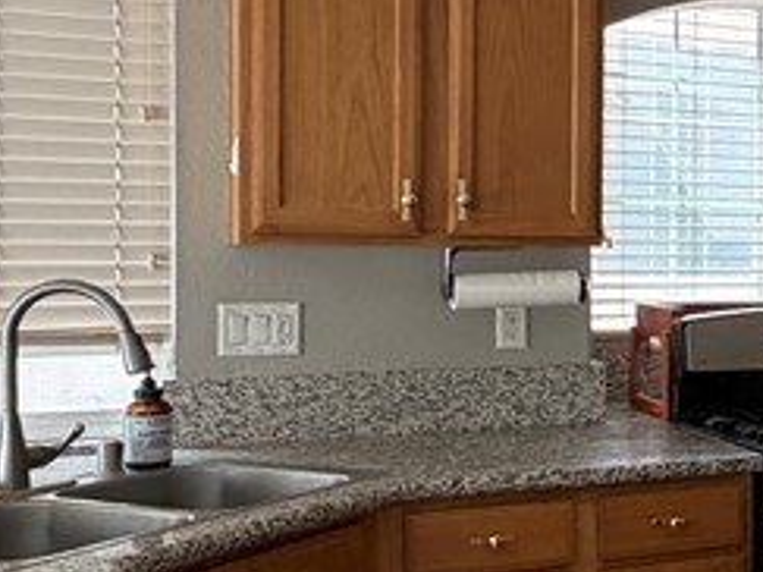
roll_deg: -1.6
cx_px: 885
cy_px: 277
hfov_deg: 28.9
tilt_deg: -2.3
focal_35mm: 59
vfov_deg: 24.8
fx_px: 1300
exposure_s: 1/121
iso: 200
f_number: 2.2
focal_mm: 2.22
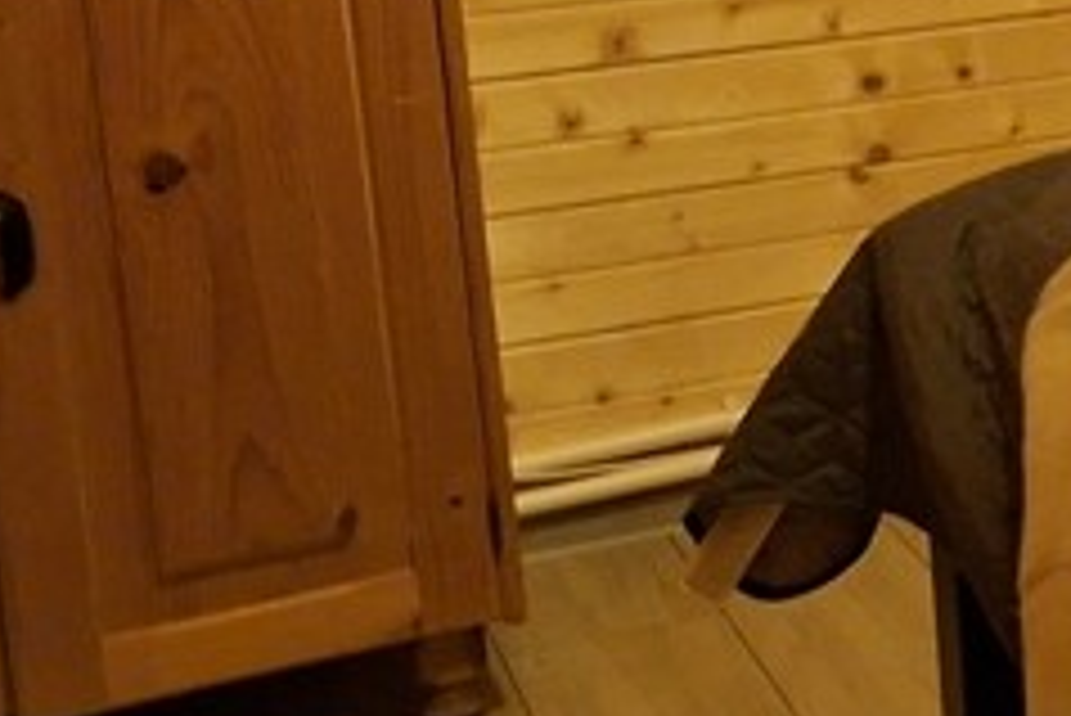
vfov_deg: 13.0
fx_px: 3066
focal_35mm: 103
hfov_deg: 15.9
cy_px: -140
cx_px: 2088
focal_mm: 5.54
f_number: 1.8
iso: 800
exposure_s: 1/20
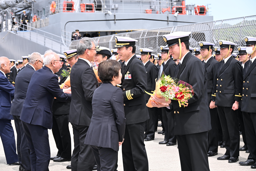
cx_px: 128
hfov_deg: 27.3
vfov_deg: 18.4
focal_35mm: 74
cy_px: 86
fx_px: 526
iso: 100
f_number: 6.3
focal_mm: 74
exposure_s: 1/160
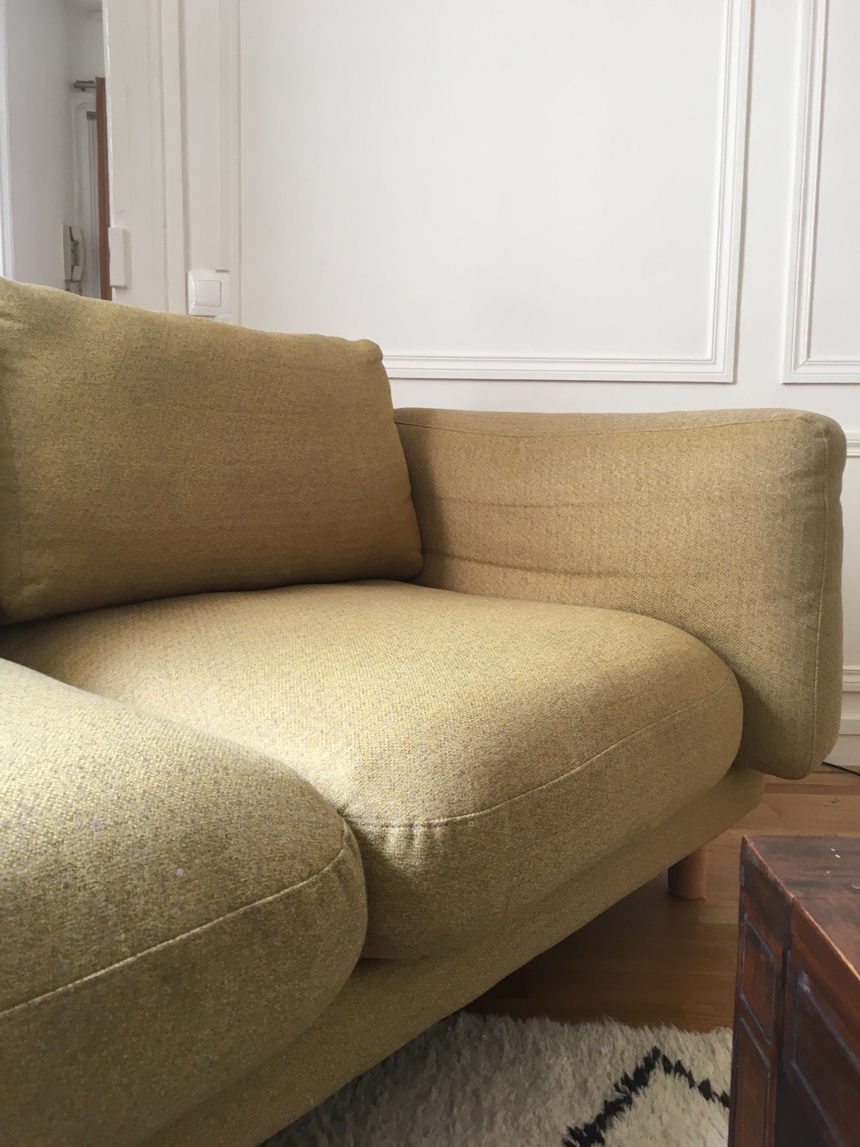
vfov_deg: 61.7
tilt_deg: -6.3
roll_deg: -0.6
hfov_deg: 48.2
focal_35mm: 29
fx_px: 961
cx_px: 430
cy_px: 574
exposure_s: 1/33
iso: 64
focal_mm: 4.15
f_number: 2.2
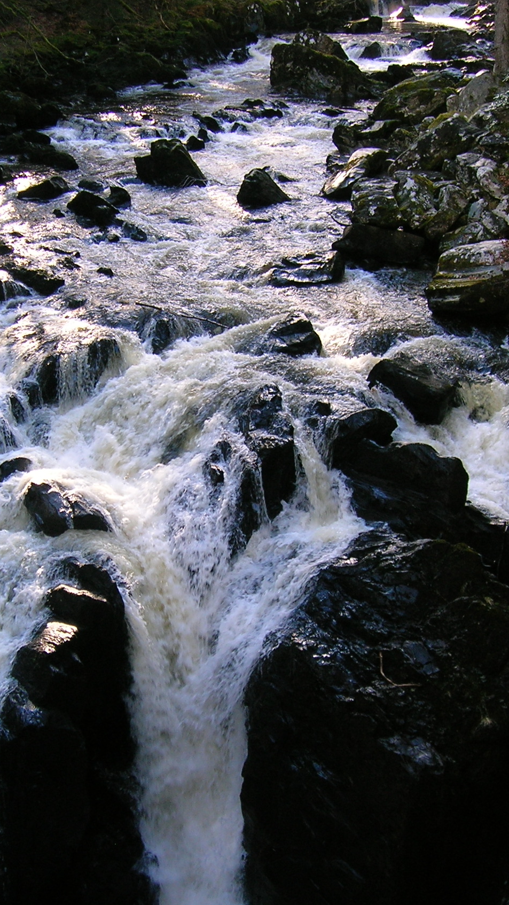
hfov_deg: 23.9
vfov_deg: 41.3
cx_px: 210
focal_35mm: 50
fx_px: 1200
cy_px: 455
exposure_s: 1/79.6
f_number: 2.9
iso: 50
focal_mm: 5.7
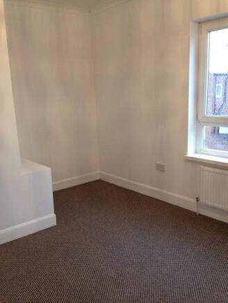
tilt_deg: -13.2
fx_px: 290
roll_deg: +3.2
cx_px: 114
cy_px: 152
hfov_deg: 43.0
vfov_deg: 55.3
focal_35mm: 33
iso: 100
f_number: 2.4
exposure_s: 1/20
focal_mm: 4.12
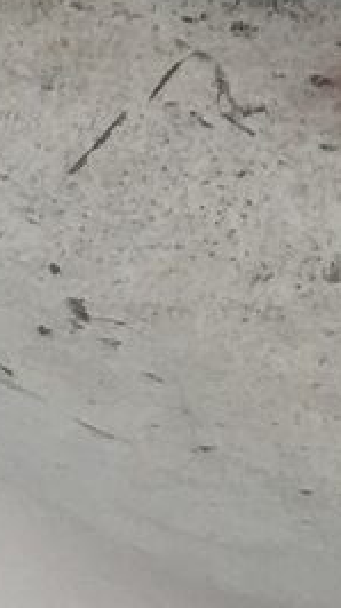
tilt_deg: -41.7
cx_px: 696
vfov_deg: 8.4
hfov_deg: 5.0
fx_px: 3838
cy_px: -782
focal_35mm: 238
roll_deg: +0.1
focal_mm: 4.15
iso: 25
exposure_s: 1/289
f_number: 2.2
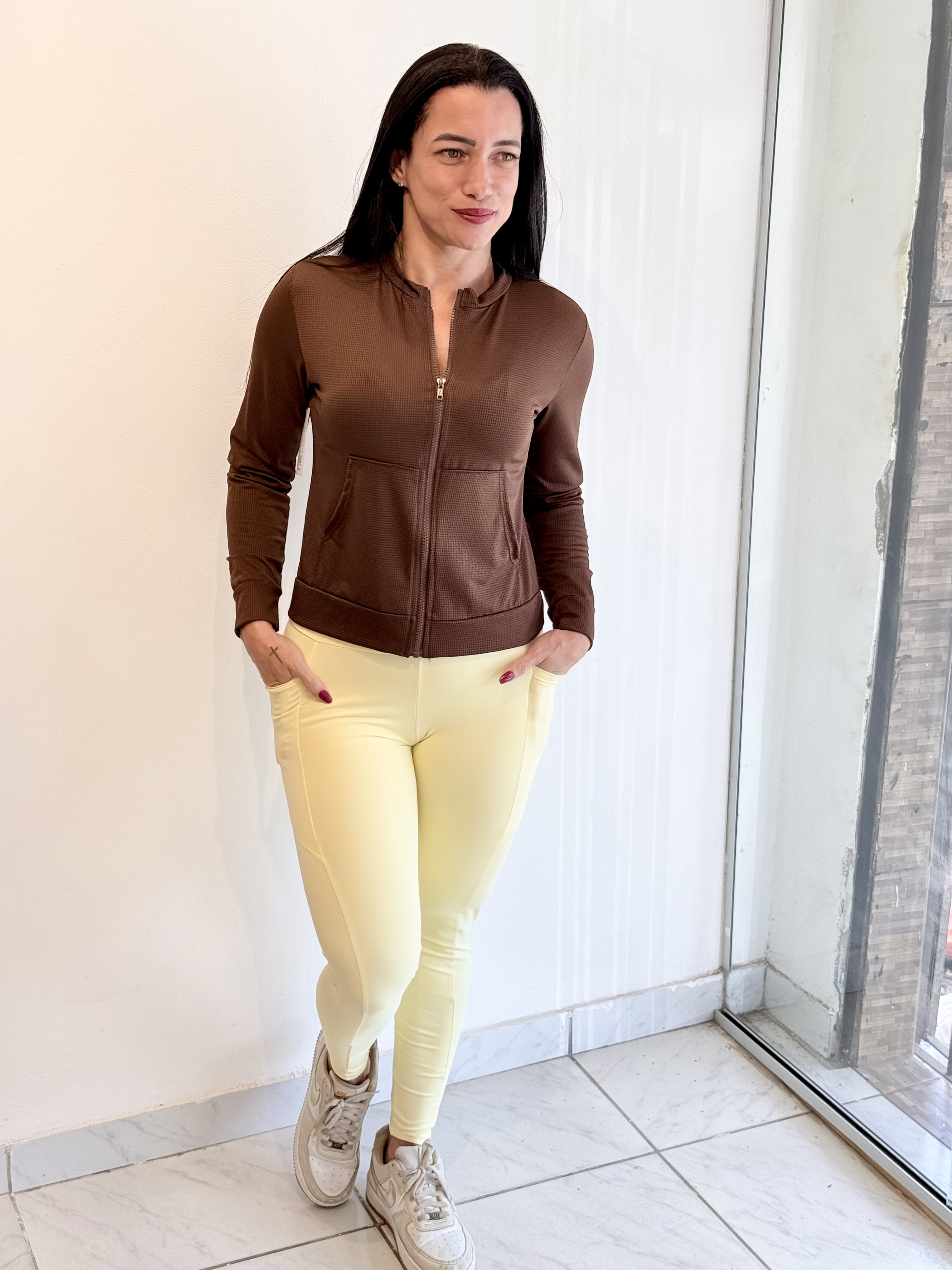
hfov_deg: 30.3
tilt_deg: -16.0
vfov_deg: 39.7
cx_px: 476
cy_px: 635
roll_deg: -1.3
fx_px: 1760
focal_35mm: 48
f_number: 1.78
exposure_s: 1/232
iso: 80
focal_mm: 6.76
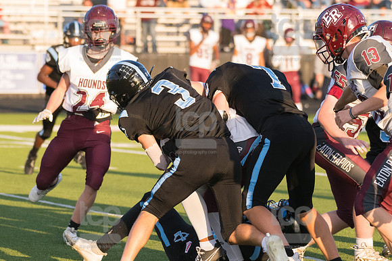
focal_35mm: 300
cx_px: 196
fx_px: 3265
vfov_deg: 4.6
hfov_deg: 6.9
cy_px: 130
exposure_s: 1/2000
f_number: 5.6
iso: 1600
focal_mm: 200
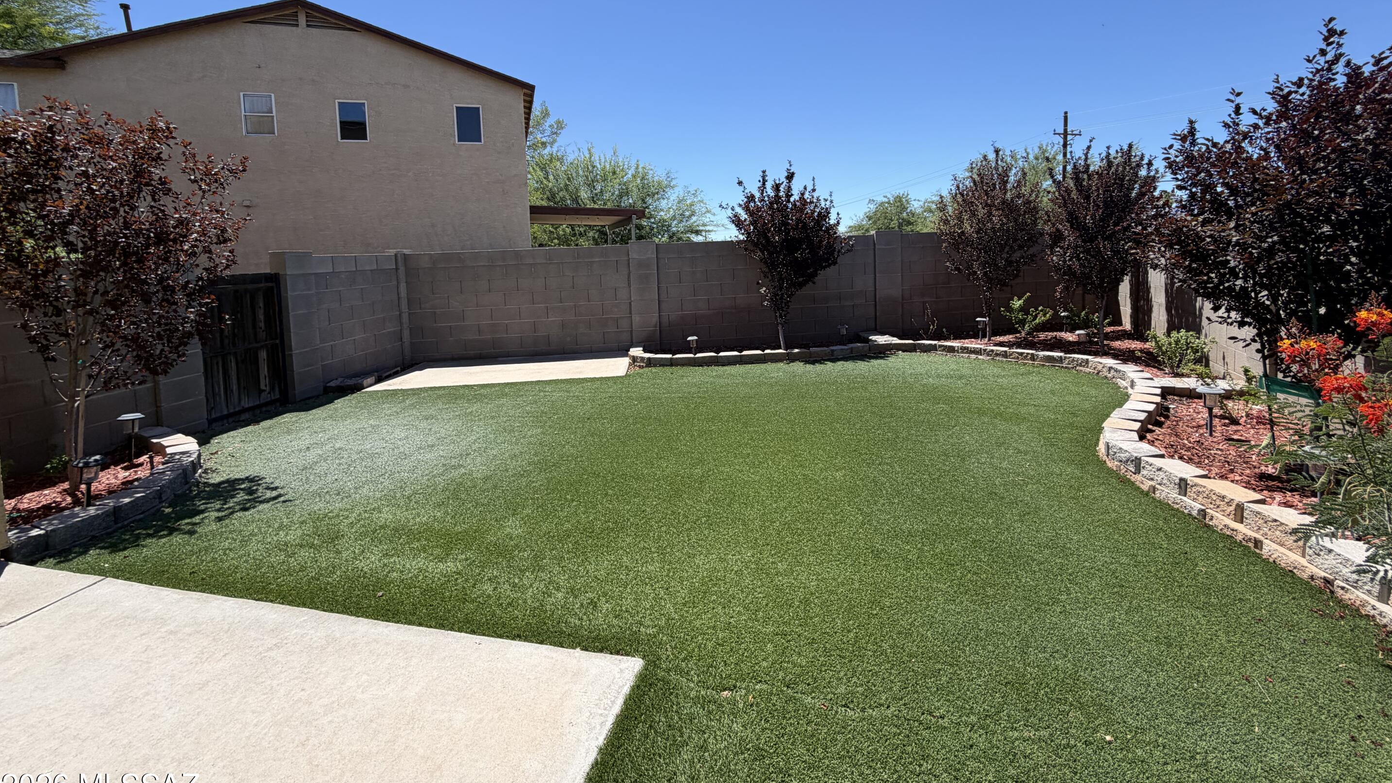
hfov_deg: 99.4
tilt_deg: -3.6
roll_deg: -0.4
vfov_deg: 66.0
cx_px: 706
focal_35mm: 16
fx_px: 591
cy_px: 288
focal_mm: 2.22
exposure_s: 1/770
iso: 25
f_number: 2.2
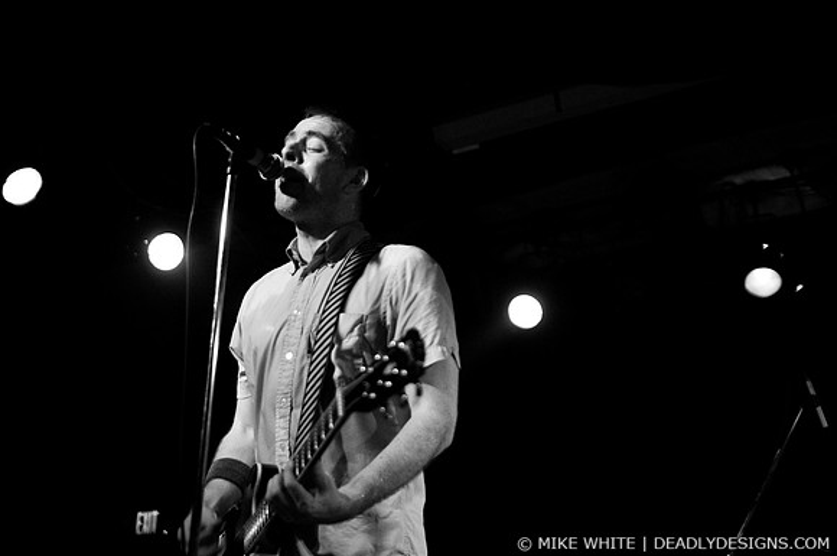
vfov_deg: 29.8
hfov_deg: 43.7
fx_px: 1045
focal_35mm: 45
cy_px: 278
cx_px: 418
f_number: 1.4
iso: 800
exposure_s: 1/160
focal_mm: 30
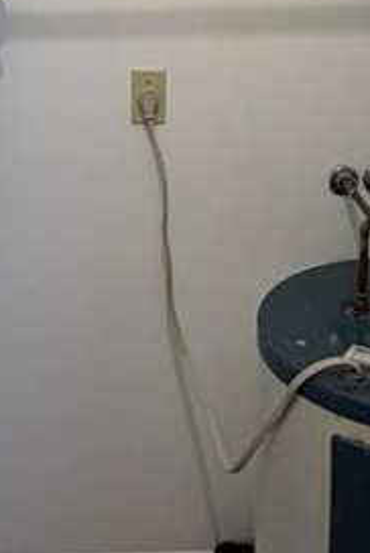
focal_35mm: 57
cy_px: 45
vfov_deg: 33.0
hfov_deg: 23.8
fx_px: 876
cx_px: 175
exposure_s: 1/120
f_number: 2.2
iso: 200
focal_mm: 2.22
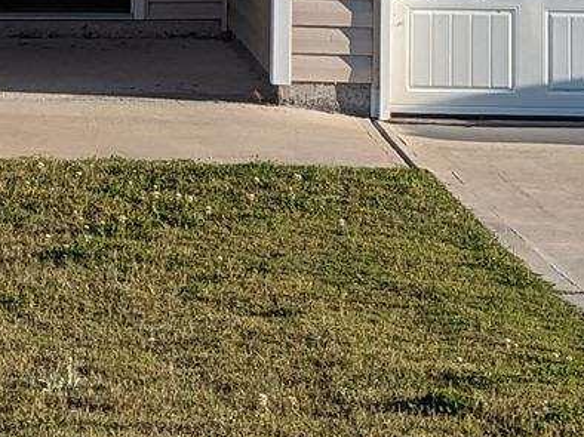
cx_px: 142
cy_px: -376
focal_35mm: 156
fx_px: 2630
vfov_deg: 9.0
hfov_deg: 12.6
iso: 47
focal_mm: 6.81
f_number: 1.85
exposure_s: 1/1795
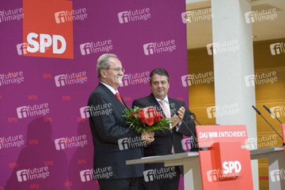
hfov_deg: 23.6
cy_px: 95
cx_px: 142
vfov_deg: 15.9
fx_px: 681
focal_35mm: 86
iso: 1600
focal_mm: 86
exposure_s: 1/125
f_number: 5
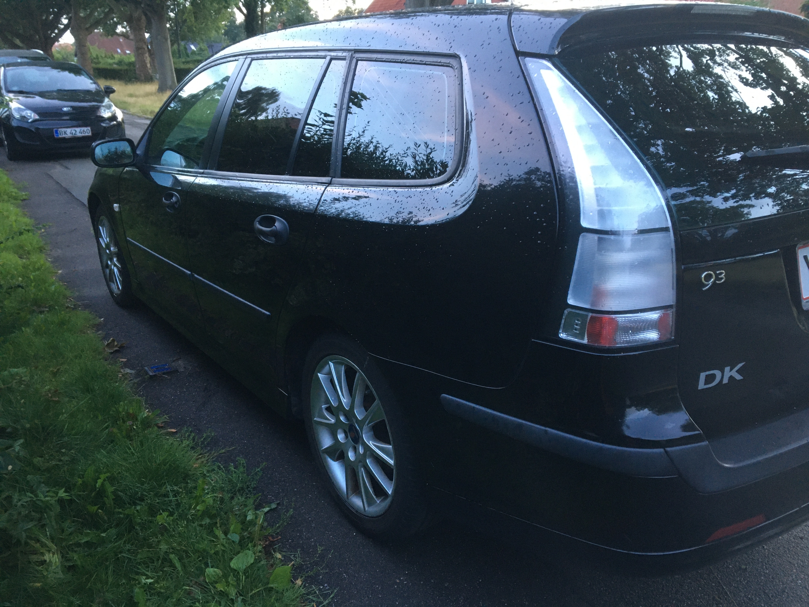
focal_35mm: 29
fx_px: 678
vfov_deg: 48.2
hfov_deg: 61.7
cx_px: 404
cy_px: 304
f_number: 2.2
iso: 160
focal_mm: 4.15
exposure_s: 1/33
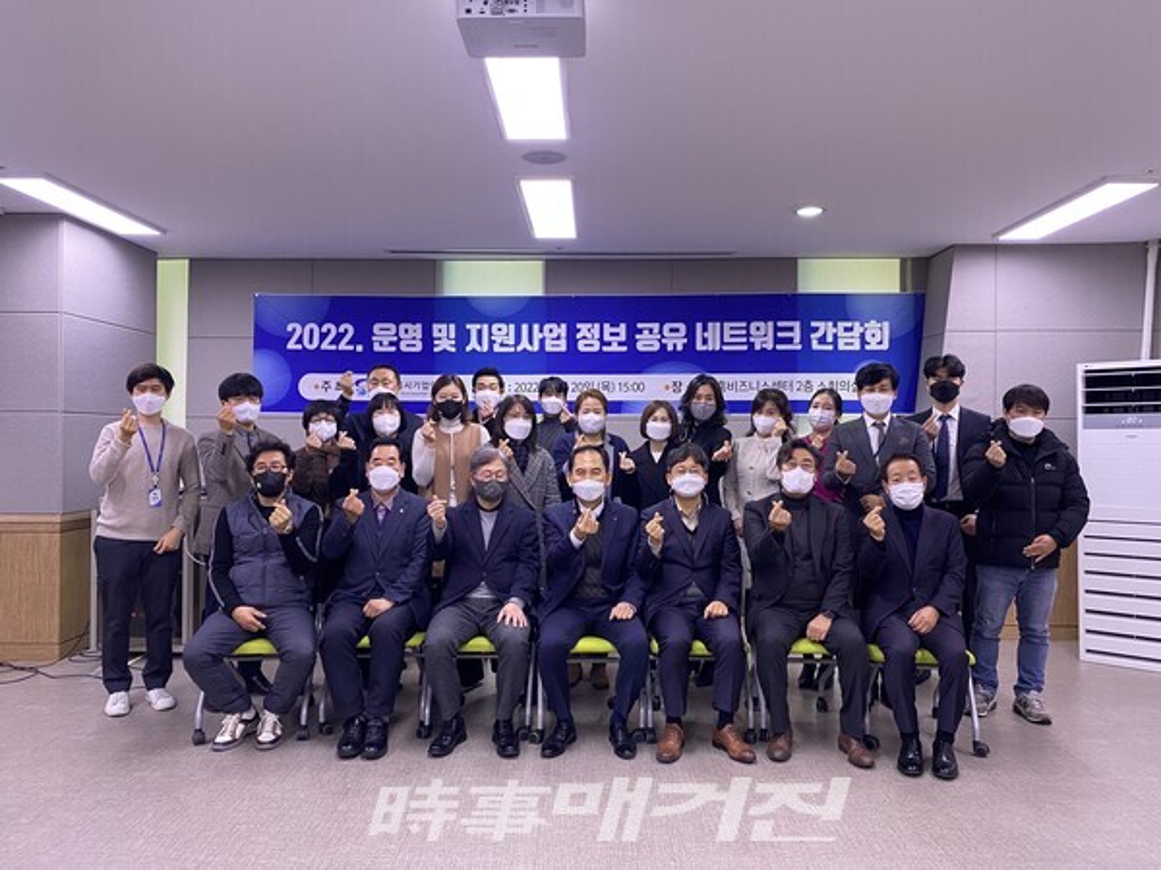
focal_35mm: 26
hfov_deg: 67.3
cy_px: 435
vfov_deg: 53.1
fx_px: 872
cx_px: 580
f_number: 1.8
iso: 160
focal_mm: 4.25
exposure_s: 1/60
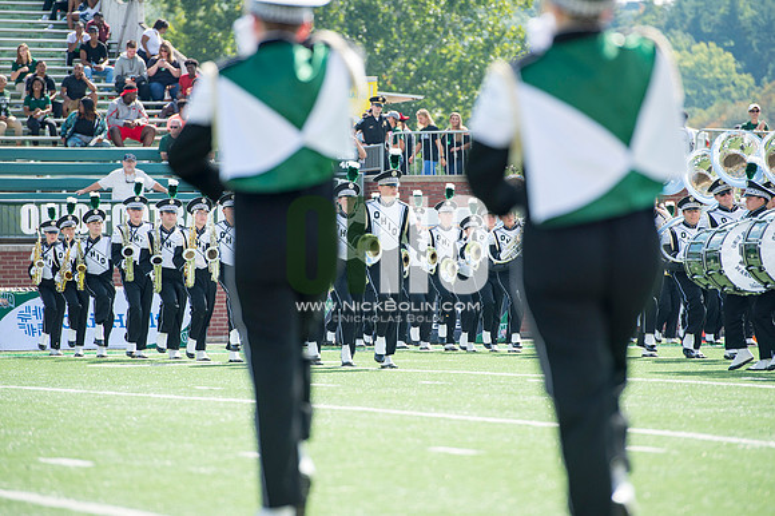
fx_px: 4303
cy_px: 258
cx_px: 388
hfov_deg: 10.3
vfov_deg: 6.9
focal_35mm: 200
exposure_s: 1/1000
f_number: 4.5
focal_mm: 200
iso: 200
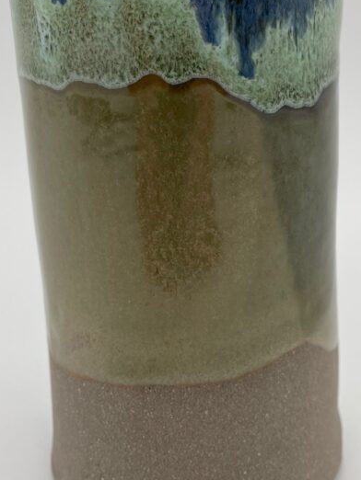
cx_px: 222
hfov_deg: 28.5
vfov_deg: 37.2
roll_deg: +0.1
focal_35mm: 51
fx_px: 709
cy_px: 171
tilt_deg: -11.4
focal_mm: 4.2
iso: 32
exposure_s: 1/163
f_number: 1.6
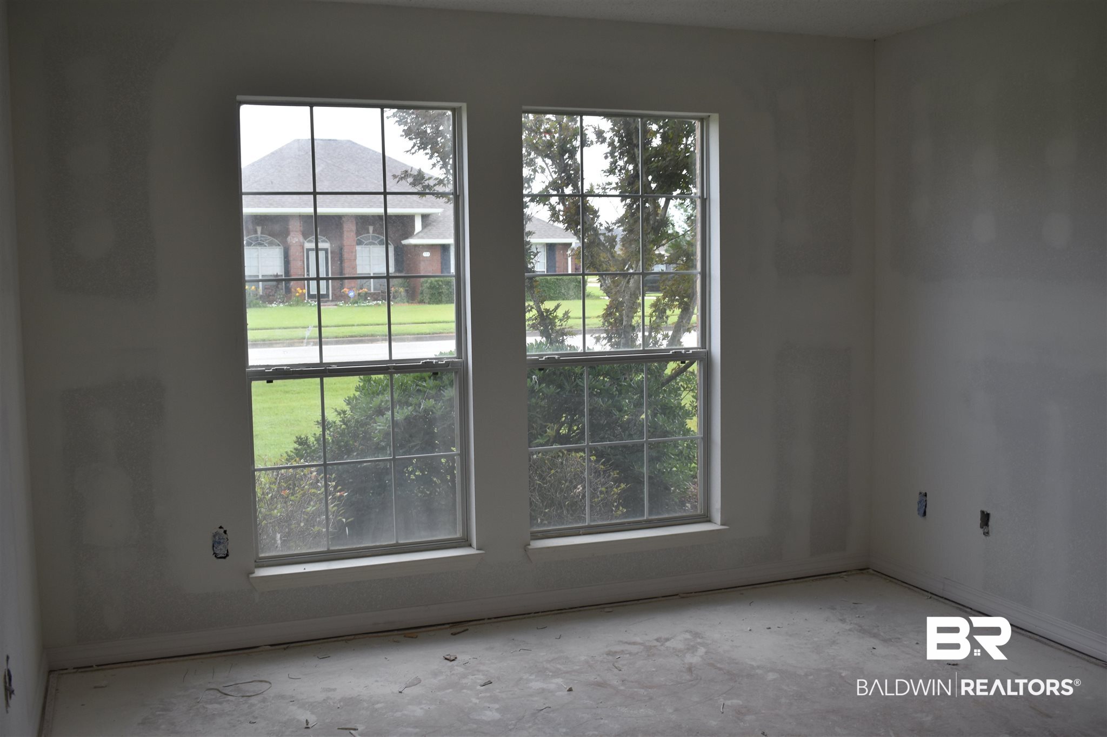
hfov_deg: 53.1
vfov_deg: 36.9
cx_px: 554
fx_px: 1107
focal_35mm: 36
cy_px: 368
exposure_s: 1/250
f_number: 6.3
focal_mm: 24
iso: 200
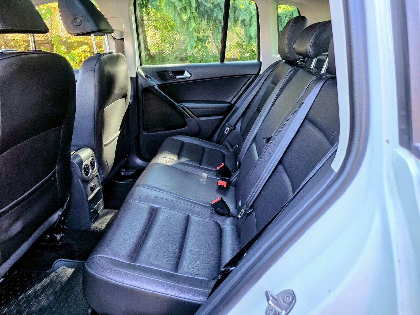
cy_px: 158
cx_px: 210
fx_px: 279
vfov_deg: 58.9
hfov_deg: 73.9
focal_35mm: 23
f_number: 1.7
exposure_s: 1/120
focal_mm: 6.25
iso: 200
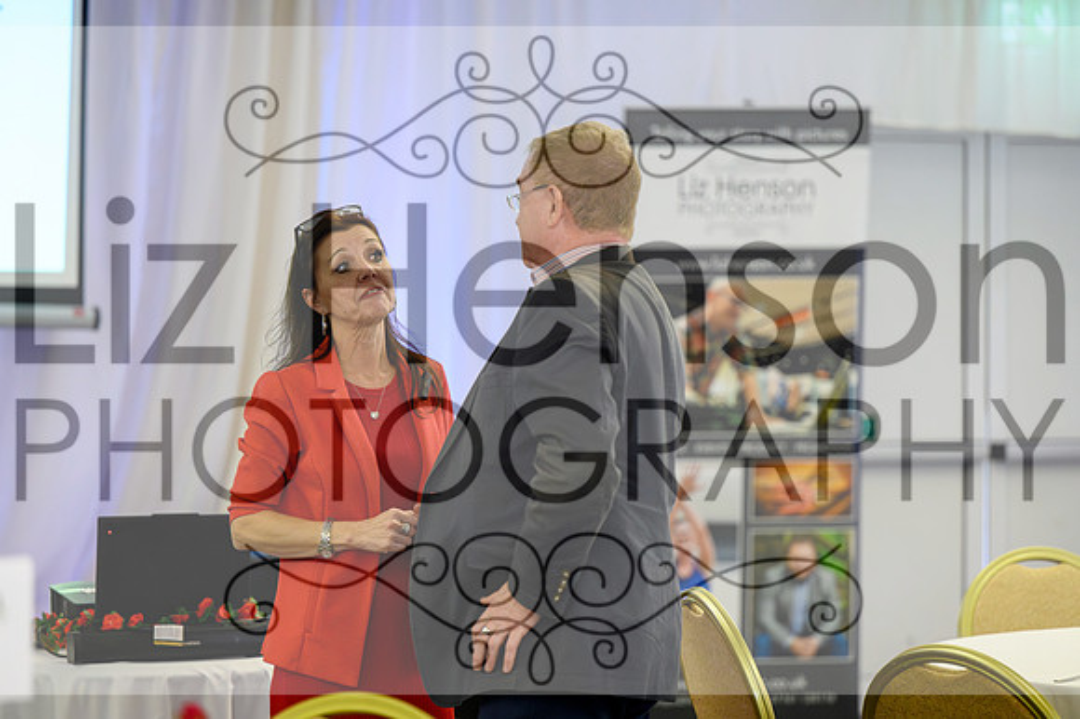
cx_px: 505
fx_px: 3874
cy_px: 336
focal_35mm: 129
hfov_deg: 15.9
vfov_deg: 10.6
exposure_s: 1/200
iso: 6400
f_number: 2.8
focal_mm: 120
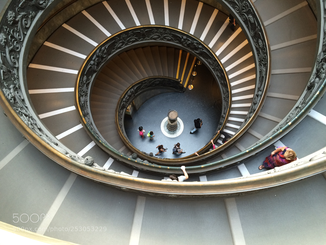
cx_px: 163
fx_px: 273
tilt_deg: -71.7
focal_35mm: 29
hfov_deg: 61.7
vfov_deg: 48.2
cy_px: 122
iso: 100
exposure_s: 1/33
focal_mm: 4.15
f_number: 2.2
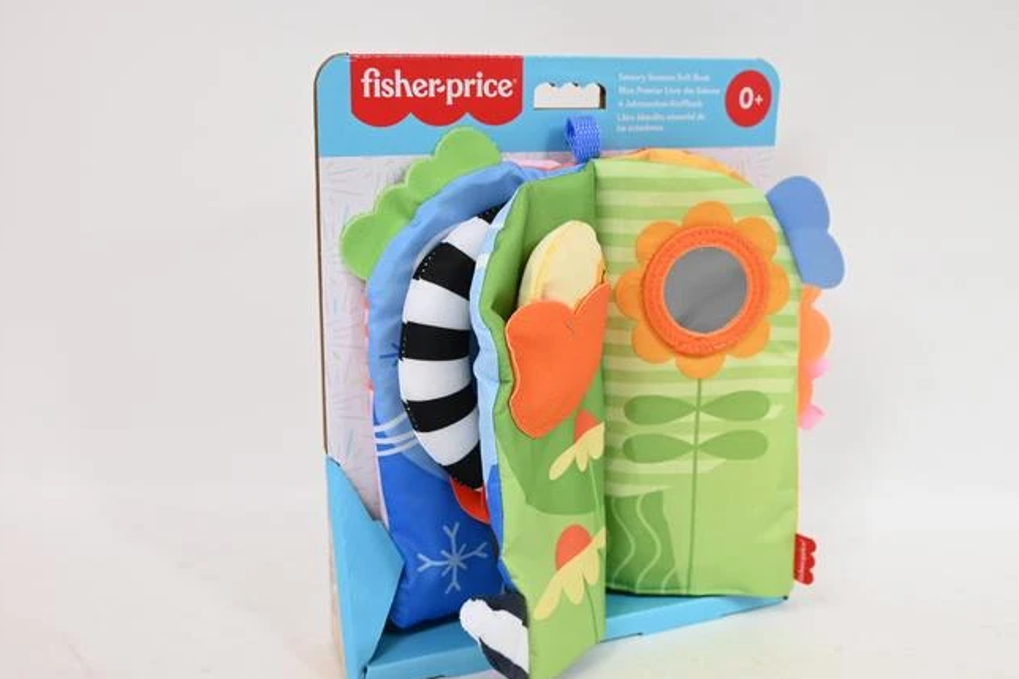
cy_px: 378
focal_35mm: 39
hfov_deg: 50.0
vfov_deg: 34.5
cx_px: 549
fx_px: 1091
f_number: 4.2
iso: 400
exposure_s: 1/200
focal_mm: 23
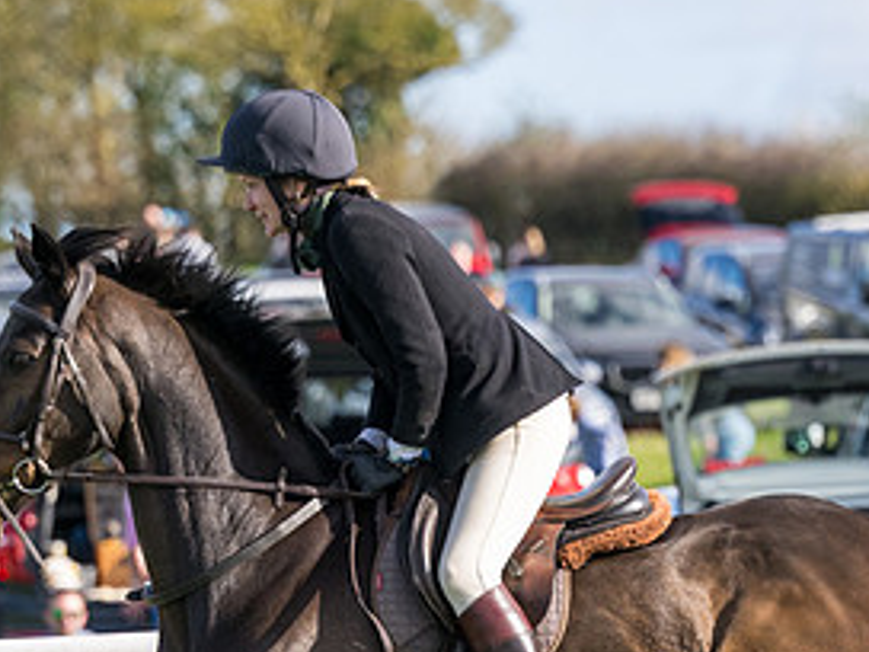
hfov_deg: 4.4
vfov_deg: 3.3
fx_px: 11297
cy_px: 881
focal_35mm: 450
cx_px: 981
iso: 400
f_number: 3.5
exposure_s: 1/2500
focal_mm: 130
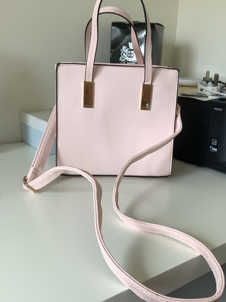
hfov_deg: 37.7
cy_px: 163
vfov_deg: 48.9
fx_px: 331
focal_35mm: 38
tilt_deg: -17.6
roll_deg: -2.1
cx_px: 115
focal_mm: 3.3
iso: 80
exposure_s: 1/100
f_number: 2.4
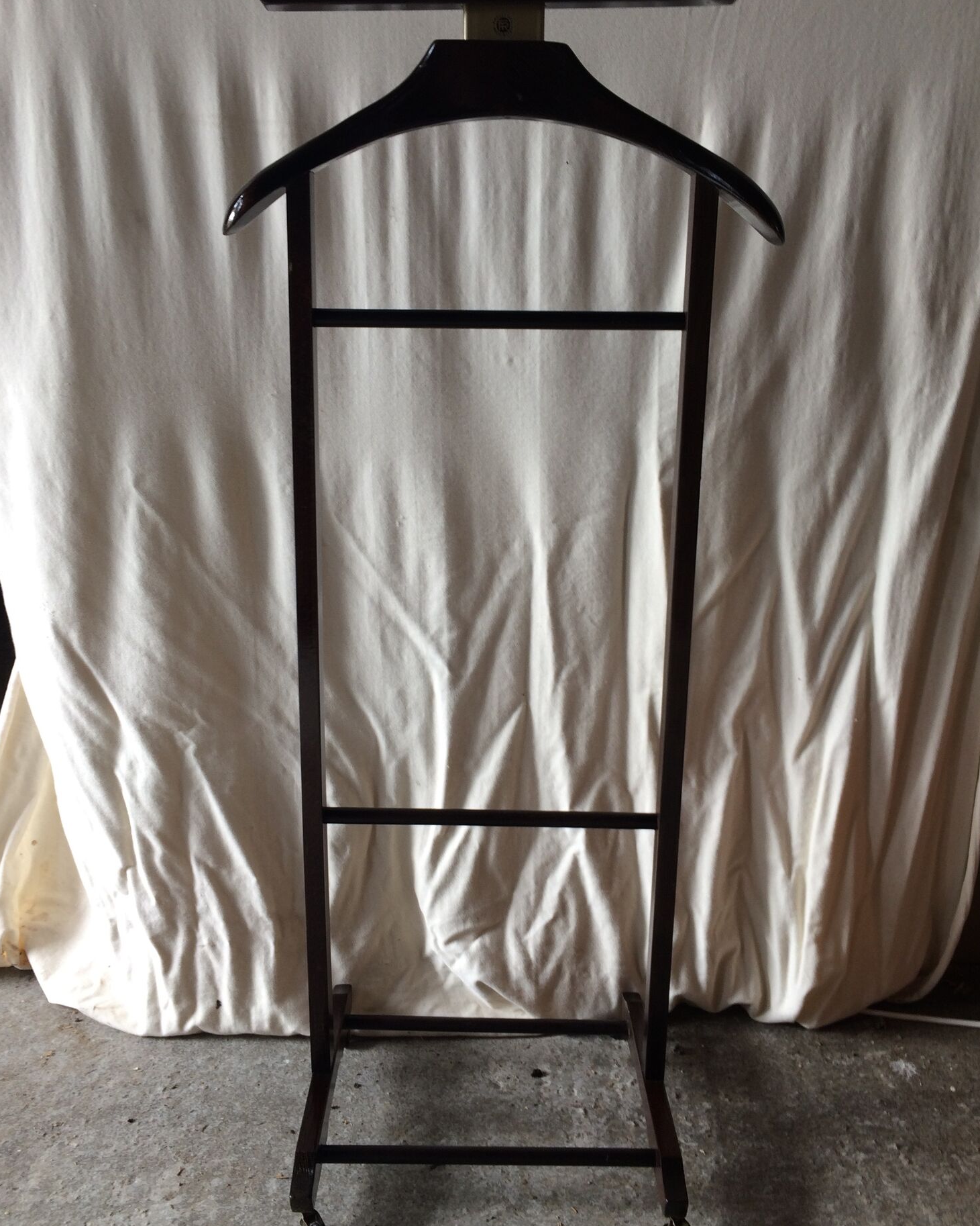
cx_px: 479
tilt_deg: -15.9
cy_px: 581
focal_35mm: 31
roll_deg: -1.8
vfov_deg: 57.1
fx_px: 1124
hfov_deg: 47.1
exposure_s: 1/50
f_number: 2.2
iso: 32
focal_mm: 4.15
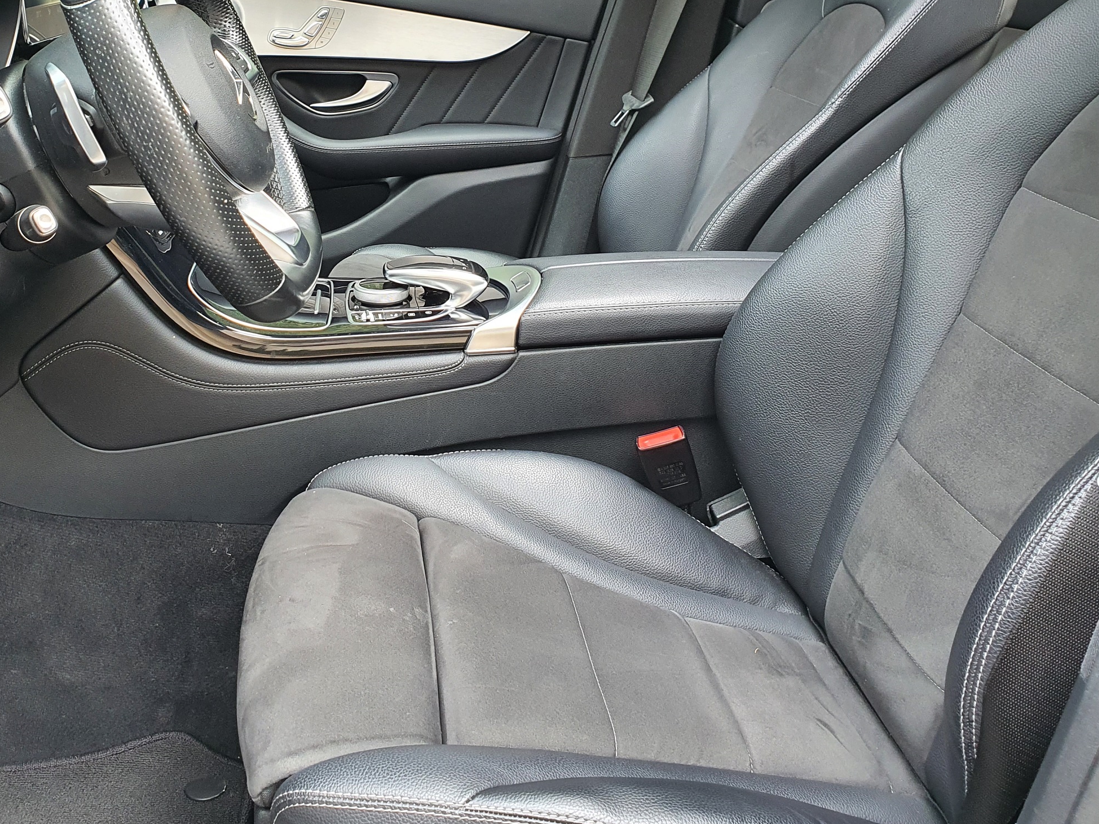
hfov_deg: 49.7
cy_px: 247
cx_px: 415
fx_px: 1175
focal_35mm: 37
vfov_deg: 38.0
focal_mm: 4.3
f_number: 2.4
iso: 200
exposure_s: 1/100
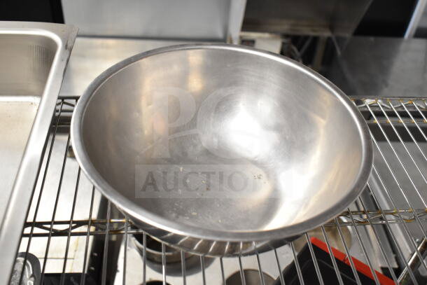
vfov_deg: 34.2
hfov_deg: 49.5
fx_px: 463
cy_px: 142
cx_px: 214
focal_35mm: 39
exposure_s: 1/40
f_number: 4
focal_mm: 26
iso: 2000
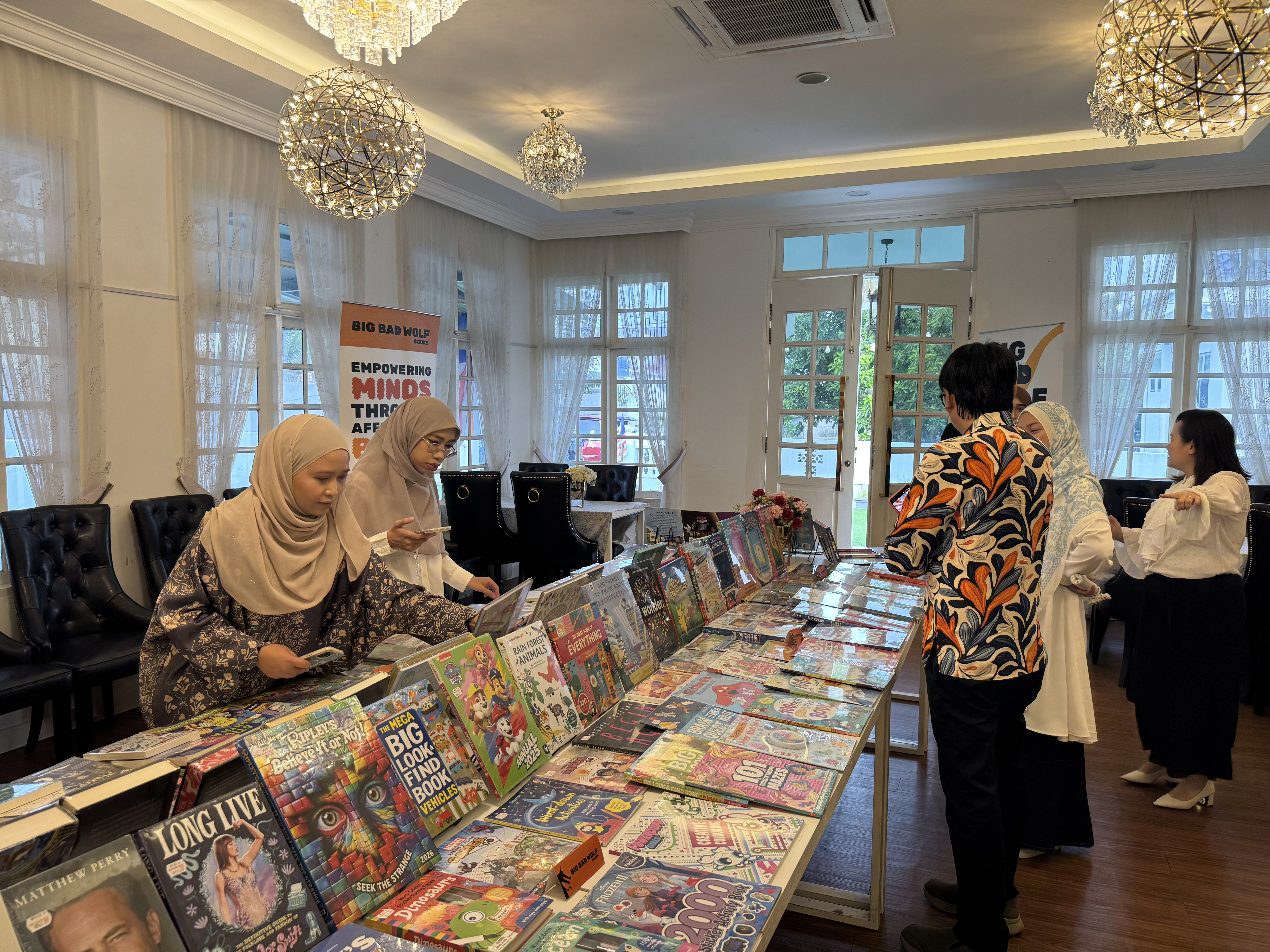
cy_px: 476
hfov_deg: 71.6
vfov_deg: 56.8
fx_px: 881
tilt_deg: -4.1
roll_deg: -0.1
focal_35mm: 24
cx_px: 635
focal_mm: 6.76
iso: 160
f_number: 1.78
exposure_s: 1/100
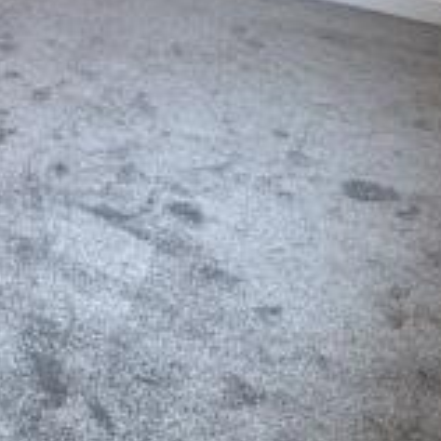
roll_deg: +0.1
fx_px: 1153
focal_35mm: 80
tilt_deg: -15.3
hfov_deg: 18.9
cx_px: -232
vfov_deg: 20.0
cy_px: -117
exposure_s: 1/100
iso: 250
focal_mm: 2.22
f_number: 2.2
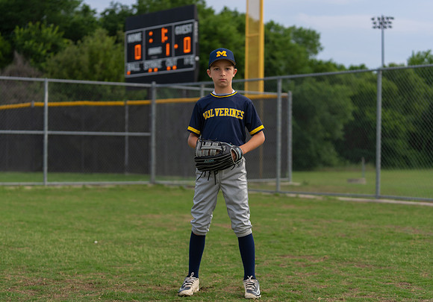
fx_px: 934
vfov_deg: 18.4
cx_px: 214
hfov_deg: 26.1
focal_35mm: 77
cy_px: 150
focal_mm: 70
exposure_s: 1/320
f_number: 2.8
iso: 160
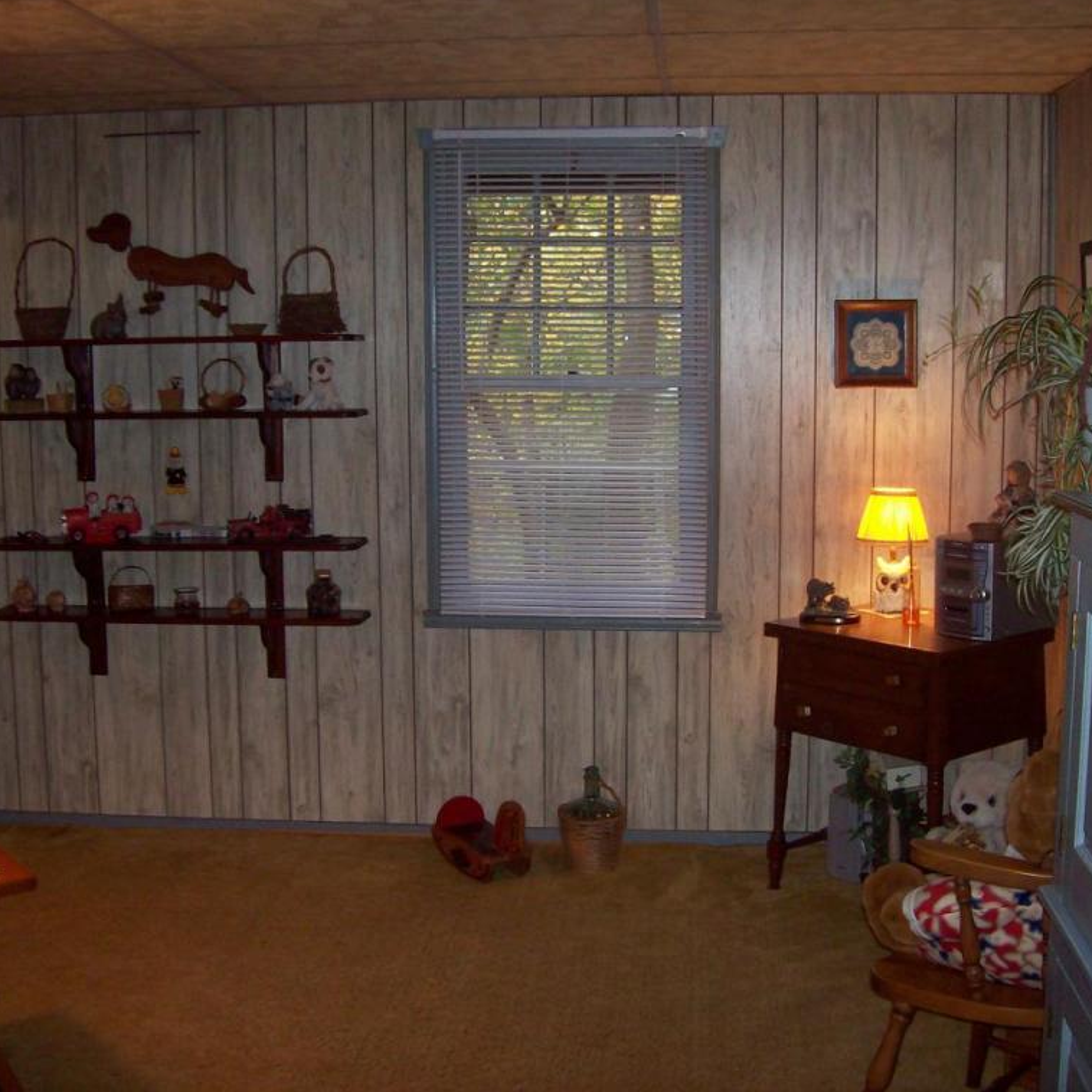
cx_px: 525
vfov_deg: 39.2
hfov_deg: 39.2
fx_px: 1535
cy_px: 540
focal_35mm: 43
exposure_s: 1/32
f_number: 2.7
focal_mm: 6
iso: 80
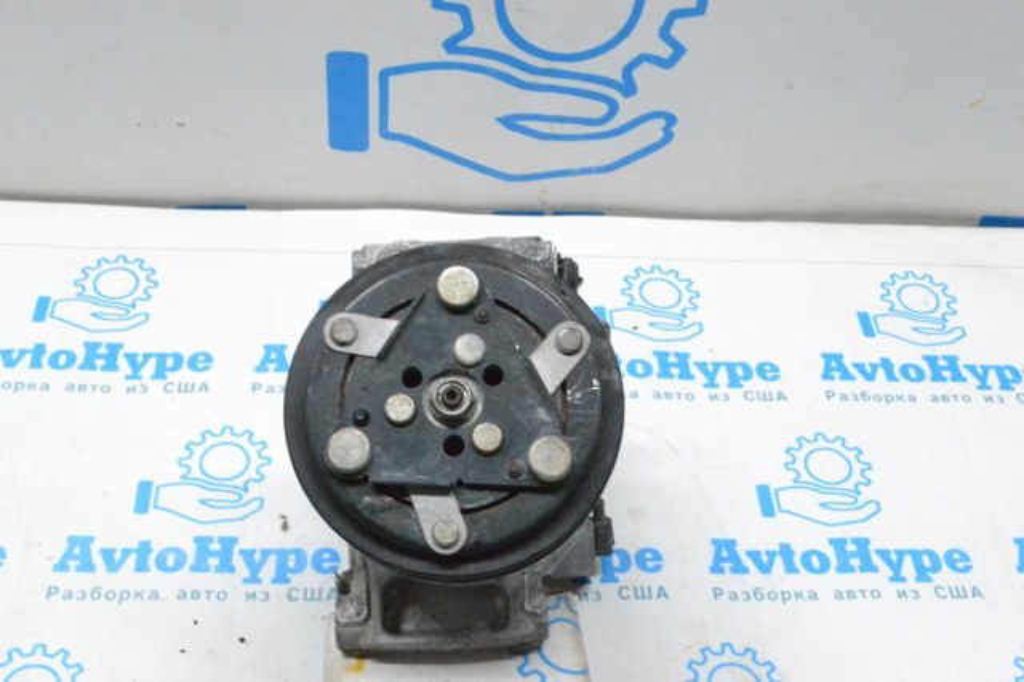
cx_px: 512
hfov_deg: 41.1
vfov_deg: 28.0
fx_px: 1365
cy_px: 341
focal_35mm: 48
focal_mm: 32
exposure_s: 1/50
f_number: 18
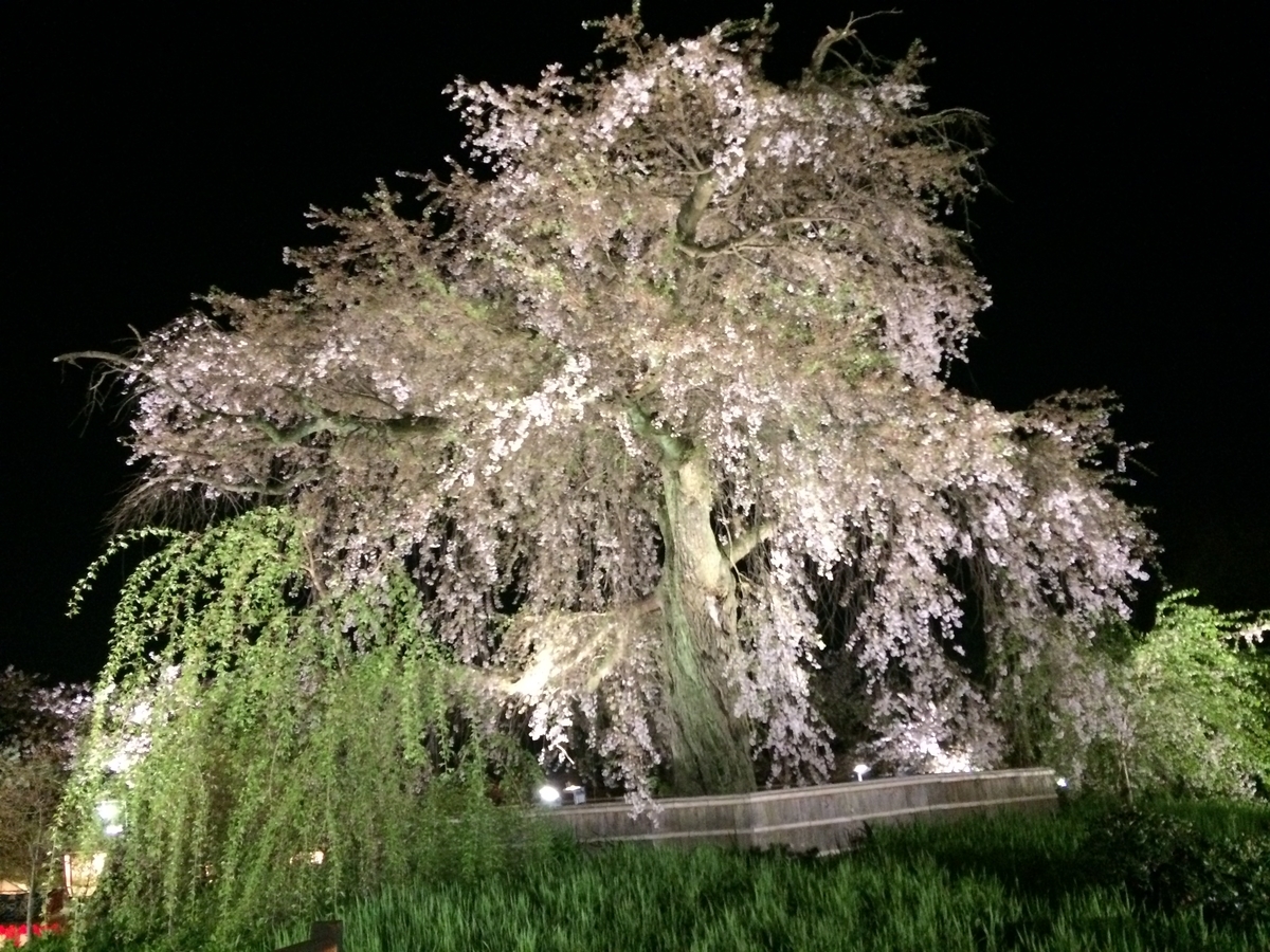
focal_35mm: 29
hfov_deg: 61.7
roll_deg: +4.4
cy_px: 476
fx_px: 1064
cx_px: 635
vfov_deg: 48.2
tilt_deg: +15.6
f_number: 2.2
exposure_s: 1/15
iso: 400
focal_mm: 4.15
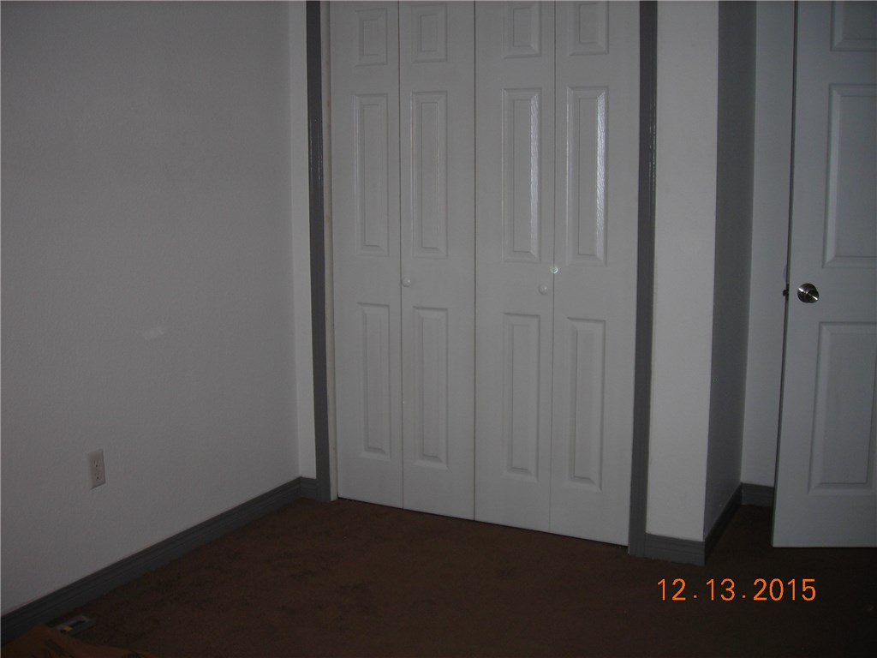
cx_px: 438
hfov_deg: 49.0
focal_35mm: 38
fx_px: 963
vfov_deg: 37.7
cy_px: 329
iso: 59
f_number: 3.2
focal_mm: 6.3
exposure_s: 1/60.1
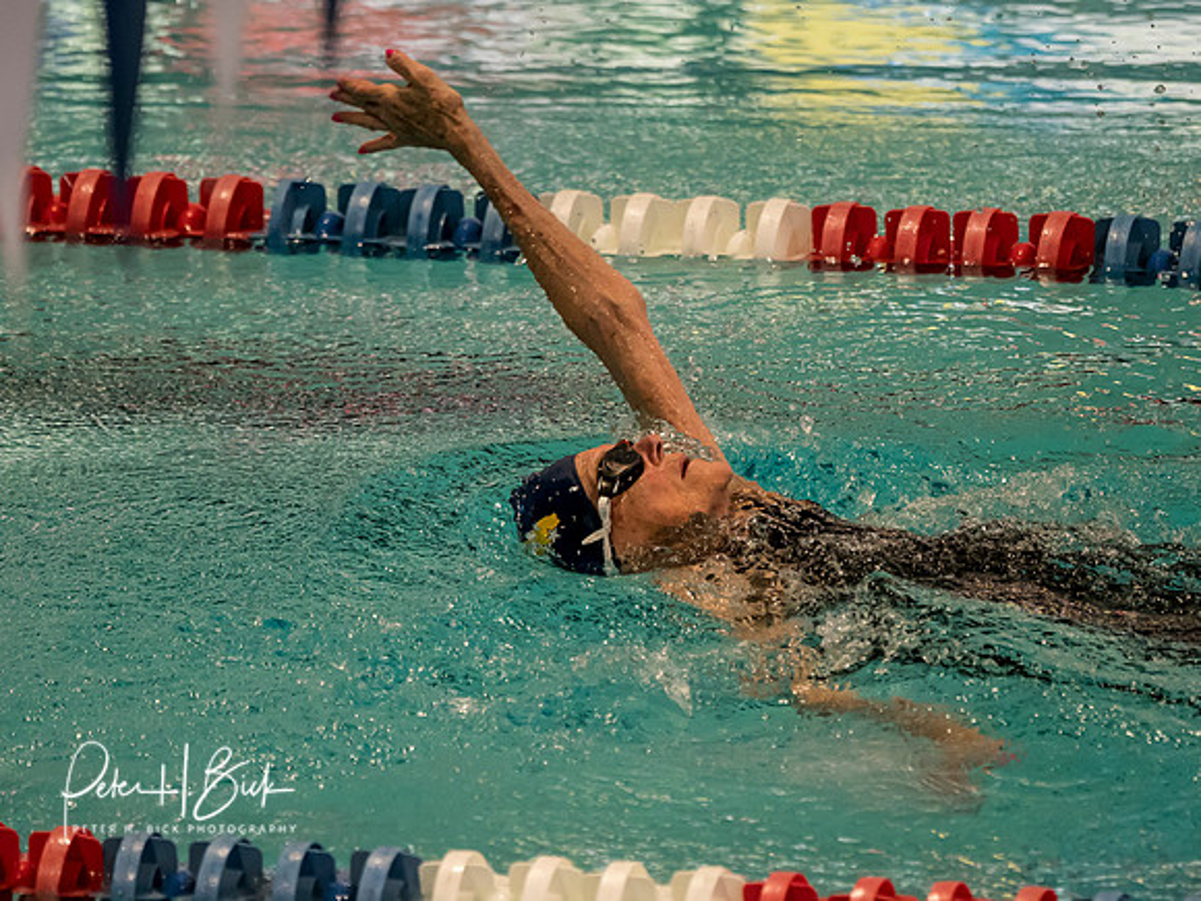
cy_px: 508
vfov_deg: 2.9
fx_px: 17912
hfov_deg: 3.8
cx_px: 625
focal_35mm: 516
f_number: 2.8
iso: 2500
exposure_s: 1/800
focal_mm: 200
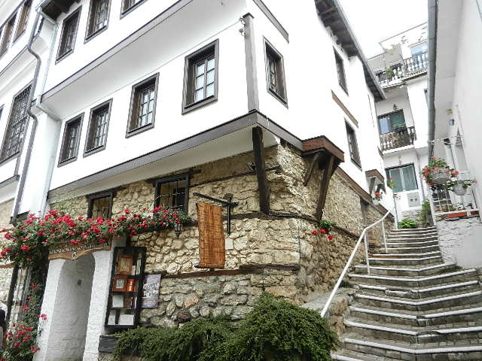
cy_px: 180
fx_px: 348
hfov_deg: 69.4
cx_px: 241
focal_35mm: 25
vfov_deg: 54.9
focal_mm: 4.5
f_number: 3.5
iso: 160
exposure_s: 1/200
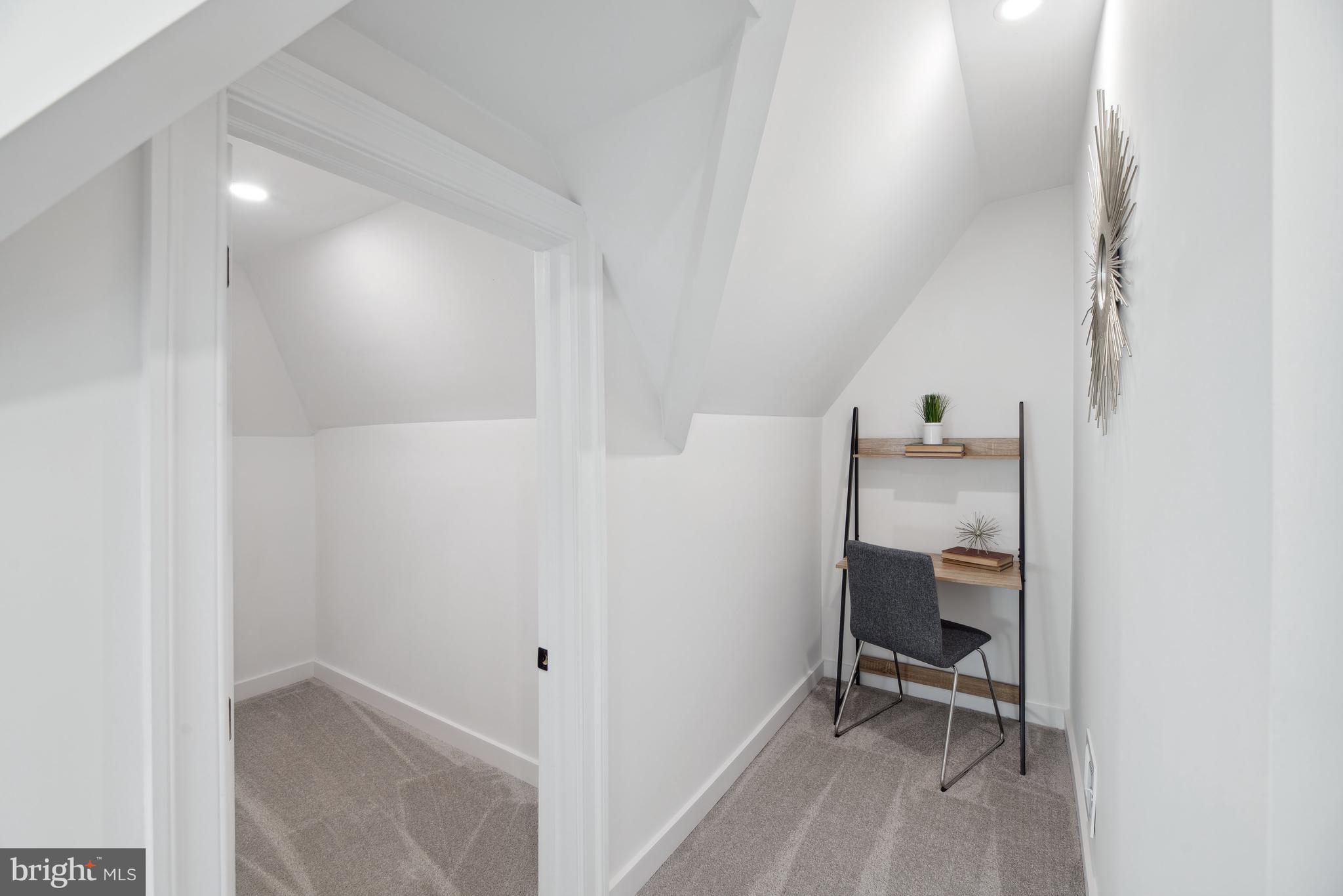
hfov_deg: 104.2
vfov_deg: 81.2
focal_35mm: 14
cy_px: 448
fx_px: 522
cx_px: 672
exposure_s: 1/8
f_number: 9
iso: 200
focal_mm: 14
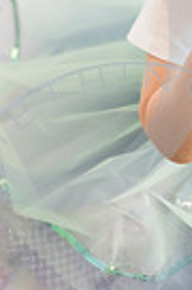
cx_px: 230
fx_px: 1335
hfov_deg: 8.1
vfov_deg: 12.4
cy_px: 98
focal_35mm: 166
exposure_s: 1/160
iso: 200
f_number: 2.8
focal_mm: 50
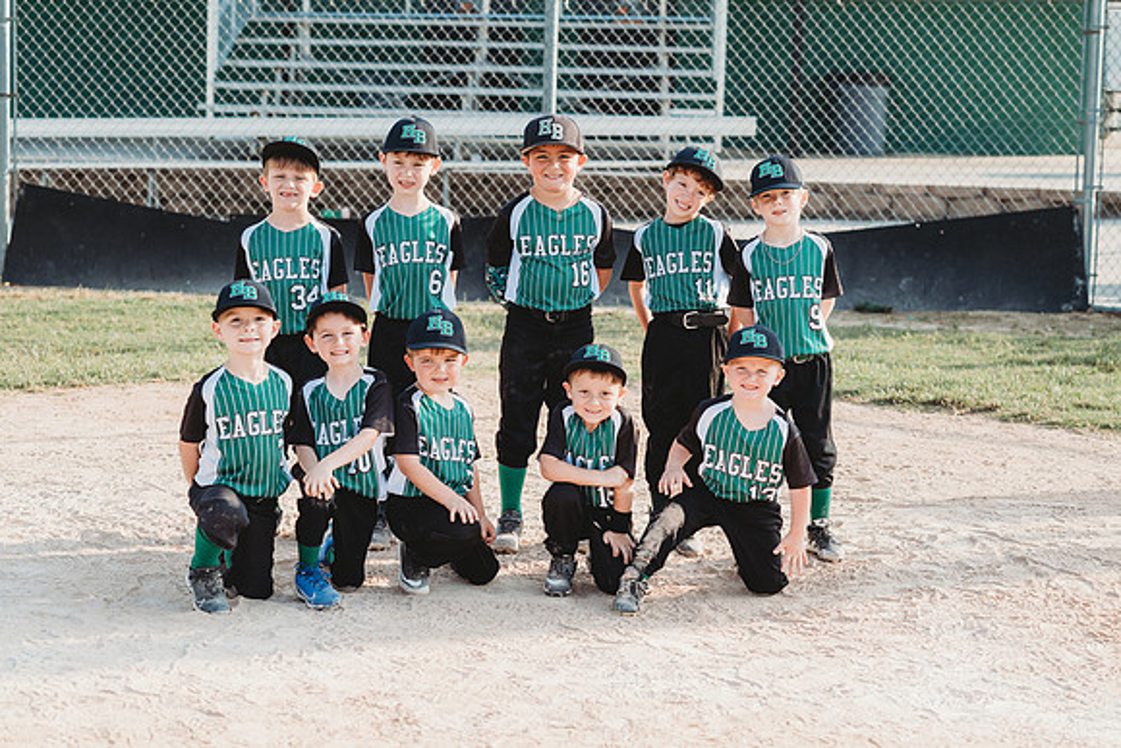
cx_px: 560
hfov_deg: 23.9
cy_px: 374
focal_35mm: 85
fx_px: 2647
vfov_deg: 16.1
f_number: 4.5
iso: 320
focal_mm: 85
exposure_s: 1/1000
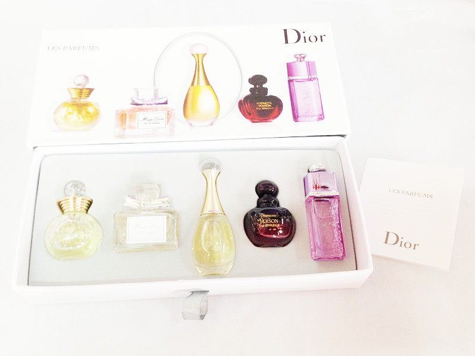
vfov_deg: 42.9
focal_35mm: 33
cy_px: 178
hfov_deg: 55.4
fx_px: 453
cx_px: 238
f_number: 2.4
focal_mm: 4.12
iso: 125
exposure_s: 1/20
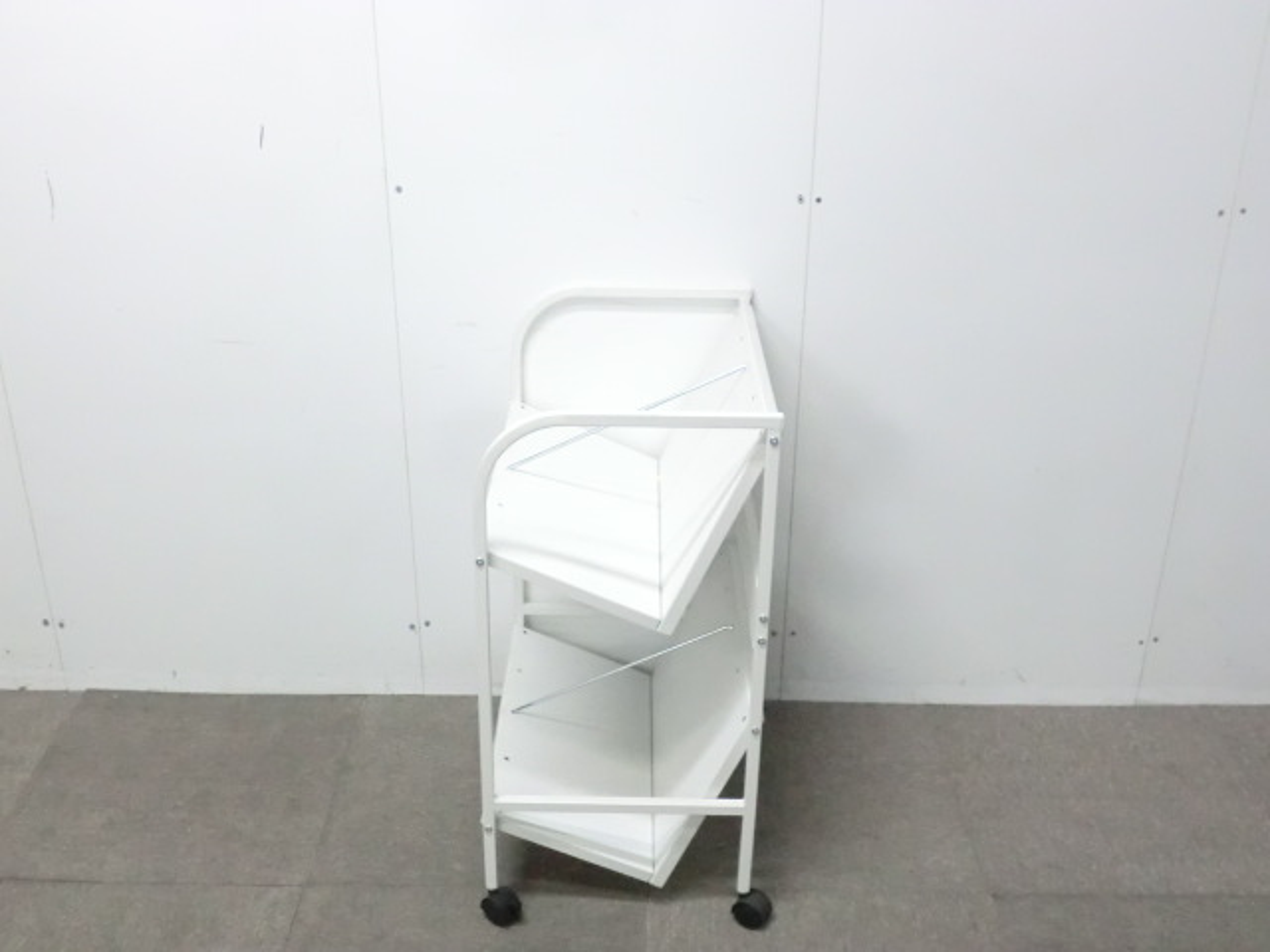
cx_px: 635
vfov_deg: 37.7
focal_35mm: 38
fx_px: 1394
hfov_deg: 49.0
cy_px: 476
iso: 800
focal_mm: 6.9
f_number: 3.9
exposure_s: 1/40
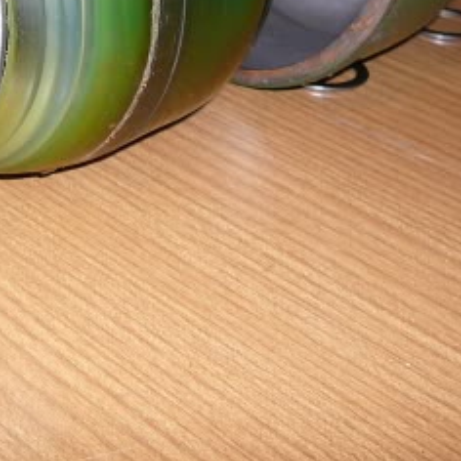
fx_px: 1266
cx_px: 23
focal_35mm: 84
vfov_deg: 20.2
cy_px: 31
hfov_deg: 20.1
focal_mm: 5.2
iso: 100
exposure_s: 1/30
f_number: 2.8
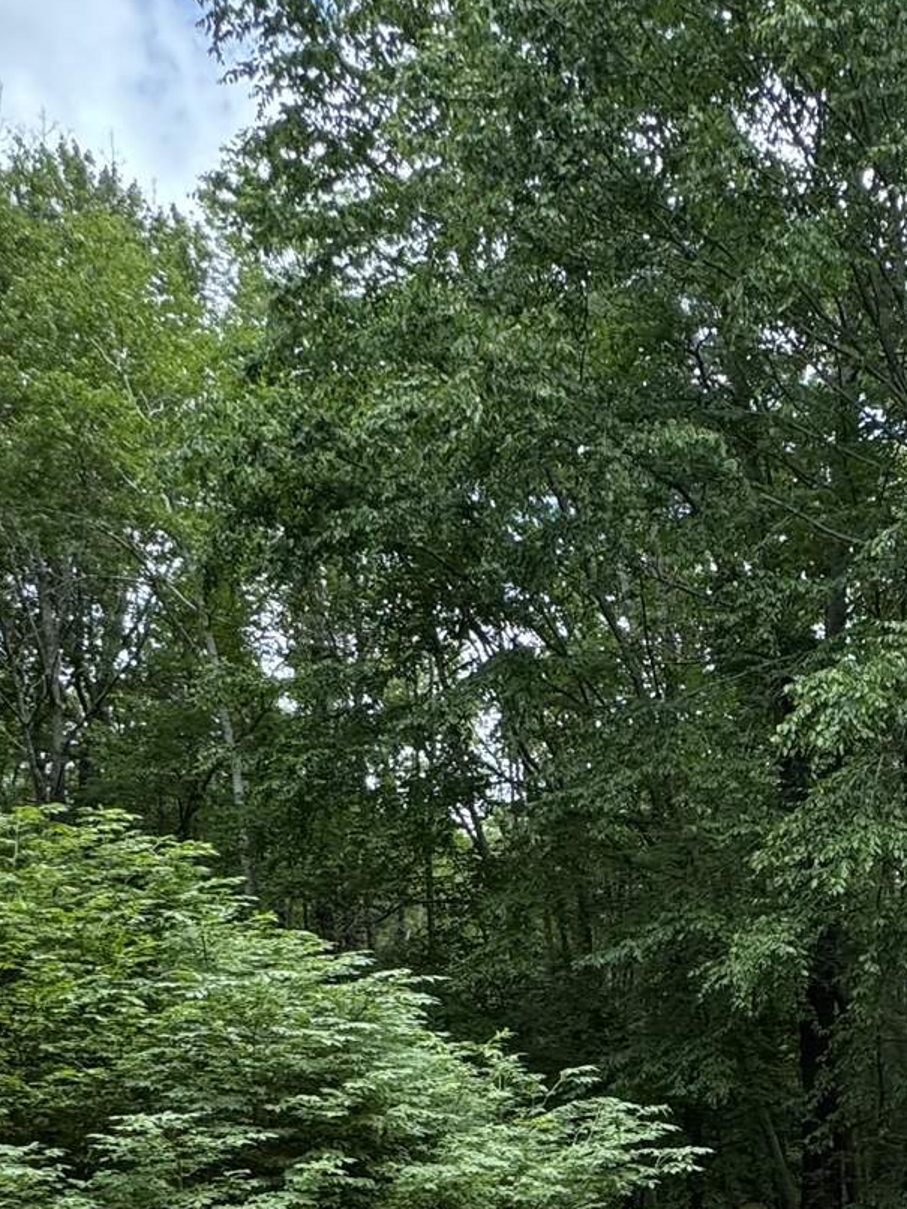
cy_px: 1251
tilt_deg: -8.1
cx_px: 998
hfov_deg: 31.8
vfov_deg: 40.1
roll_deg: +3.0
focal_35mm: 40
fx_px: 1397
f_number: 2.2
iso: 40
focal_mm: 2.22
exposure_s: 1/288
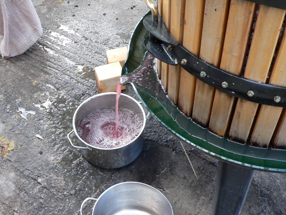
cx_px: 126
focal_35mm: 45
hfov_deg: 42.0
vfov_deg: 32.2
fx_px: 372
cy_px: 114
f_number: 2.8
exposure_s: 1/60
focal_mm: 6
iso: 150
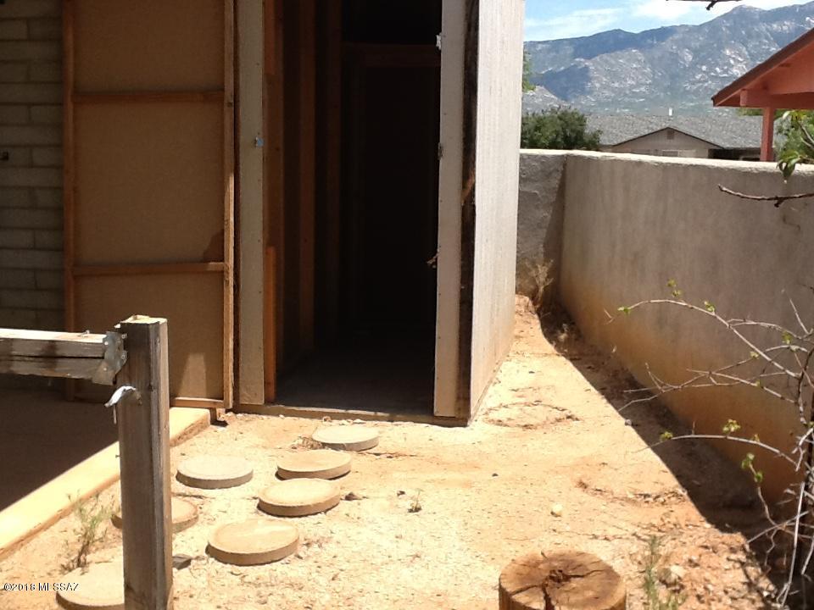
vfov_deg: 32.9
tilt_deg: -7.7
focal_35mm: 44
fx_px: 1035
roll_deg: -0.3
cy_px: 305
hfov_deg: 42.9
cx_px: 407
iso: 40
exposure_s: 1/1070
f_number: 2.4
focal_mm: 2.03
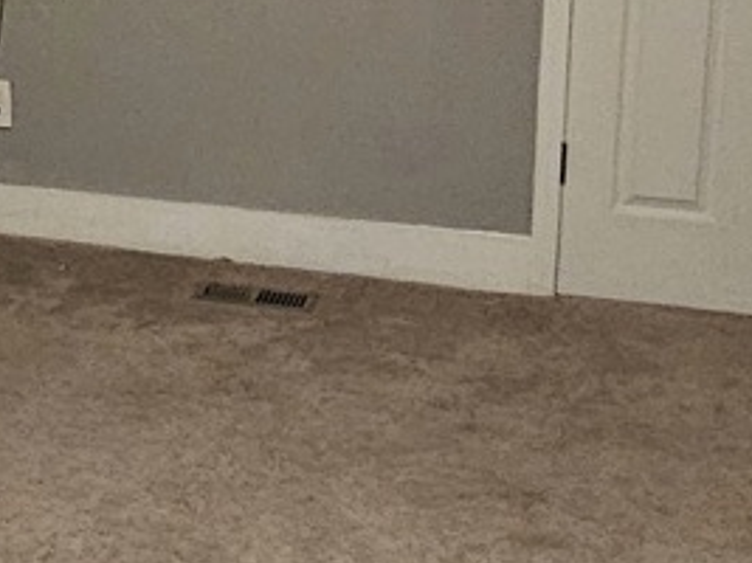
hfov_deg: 23.3
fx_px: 1694
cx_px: -104
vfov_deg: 18.3
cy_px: -39
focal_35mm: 78
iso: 1000
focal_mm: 2.2
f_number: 2.2
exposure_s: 1/24
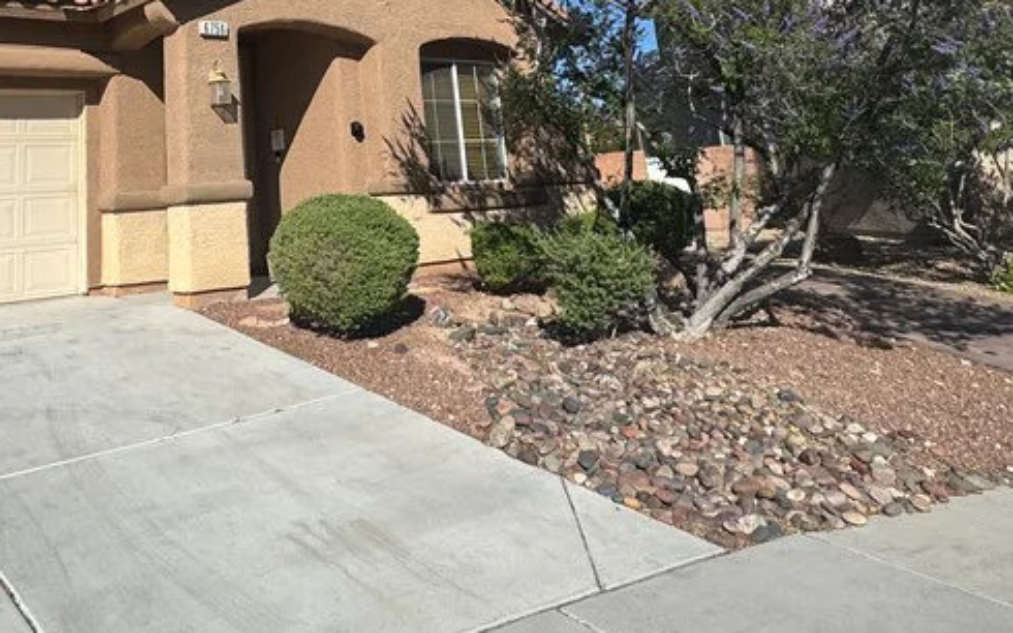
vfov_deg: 36.5
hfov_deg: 58.6
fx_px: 856
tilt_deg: +12.1
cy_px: 0
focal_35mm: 31
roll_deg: +3.7
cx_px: 277
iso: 50
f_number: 2.2
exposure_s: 1/3106
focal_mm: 2.22
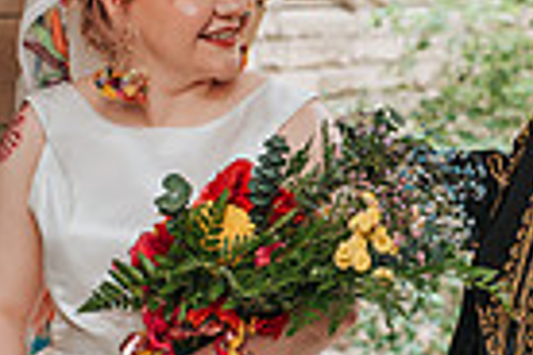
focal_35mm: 147
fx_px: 2176
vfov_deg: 9.3
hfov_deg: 13.9
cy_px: 272
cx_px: 398
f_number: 4
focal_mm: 35
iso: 640
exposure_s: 1/160
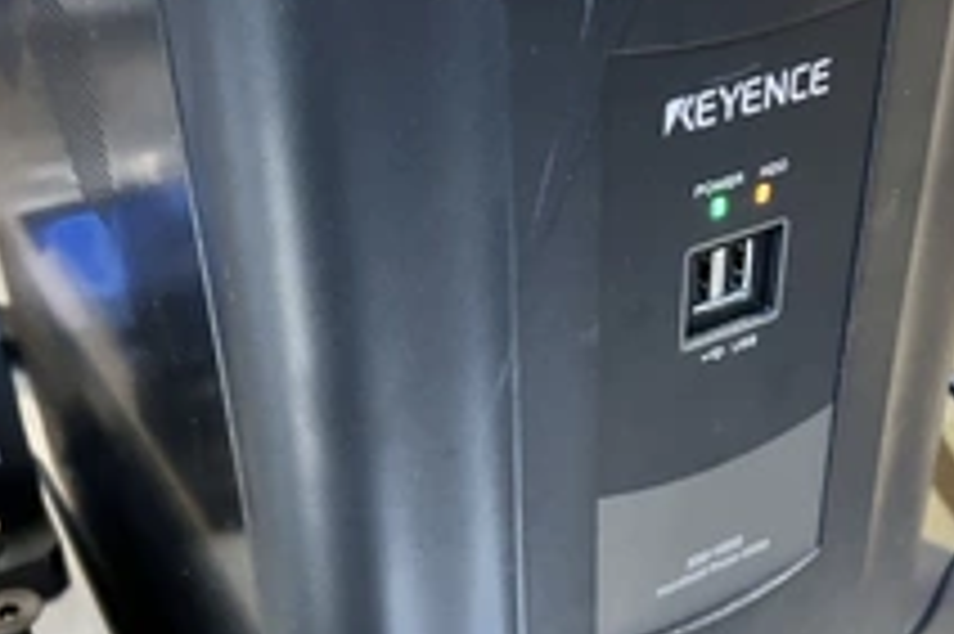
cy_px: 328
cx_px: 594
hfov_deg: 38.7
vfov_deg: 26.4
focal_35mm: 51
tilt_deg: -32.6
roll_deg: -0.5
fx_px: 1350
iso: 640
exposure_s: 1/40
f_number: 1.5
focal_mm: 5.7
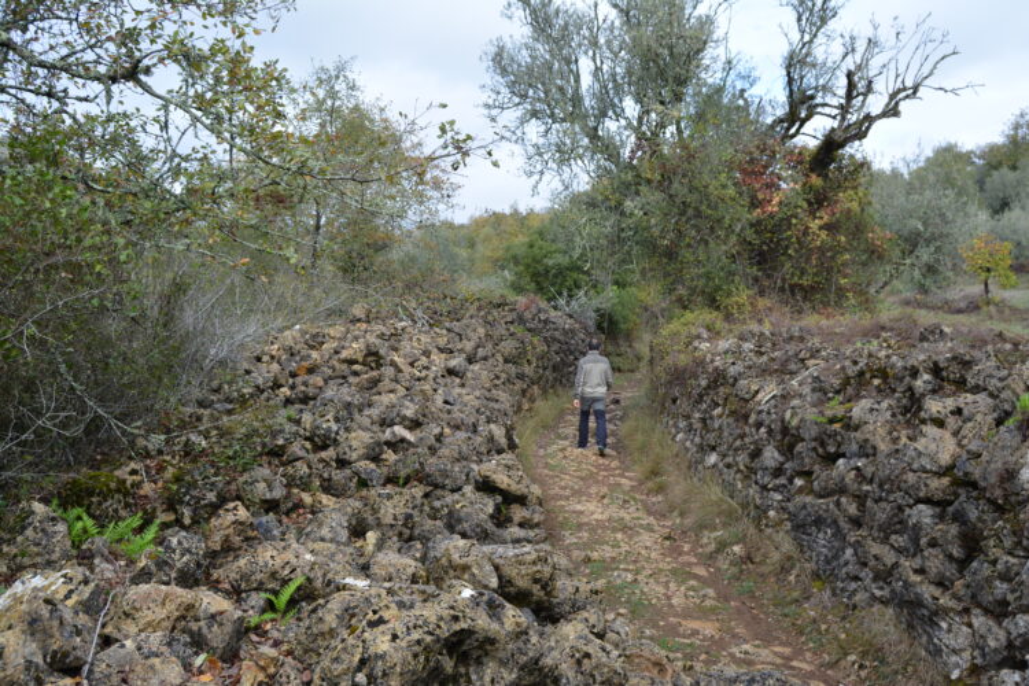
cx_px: 514
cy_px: 343
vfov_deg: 40.0
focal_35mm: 33
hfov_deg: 57.2
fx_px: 943
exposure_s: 1/200
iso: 200
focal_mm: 22
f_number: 7.1
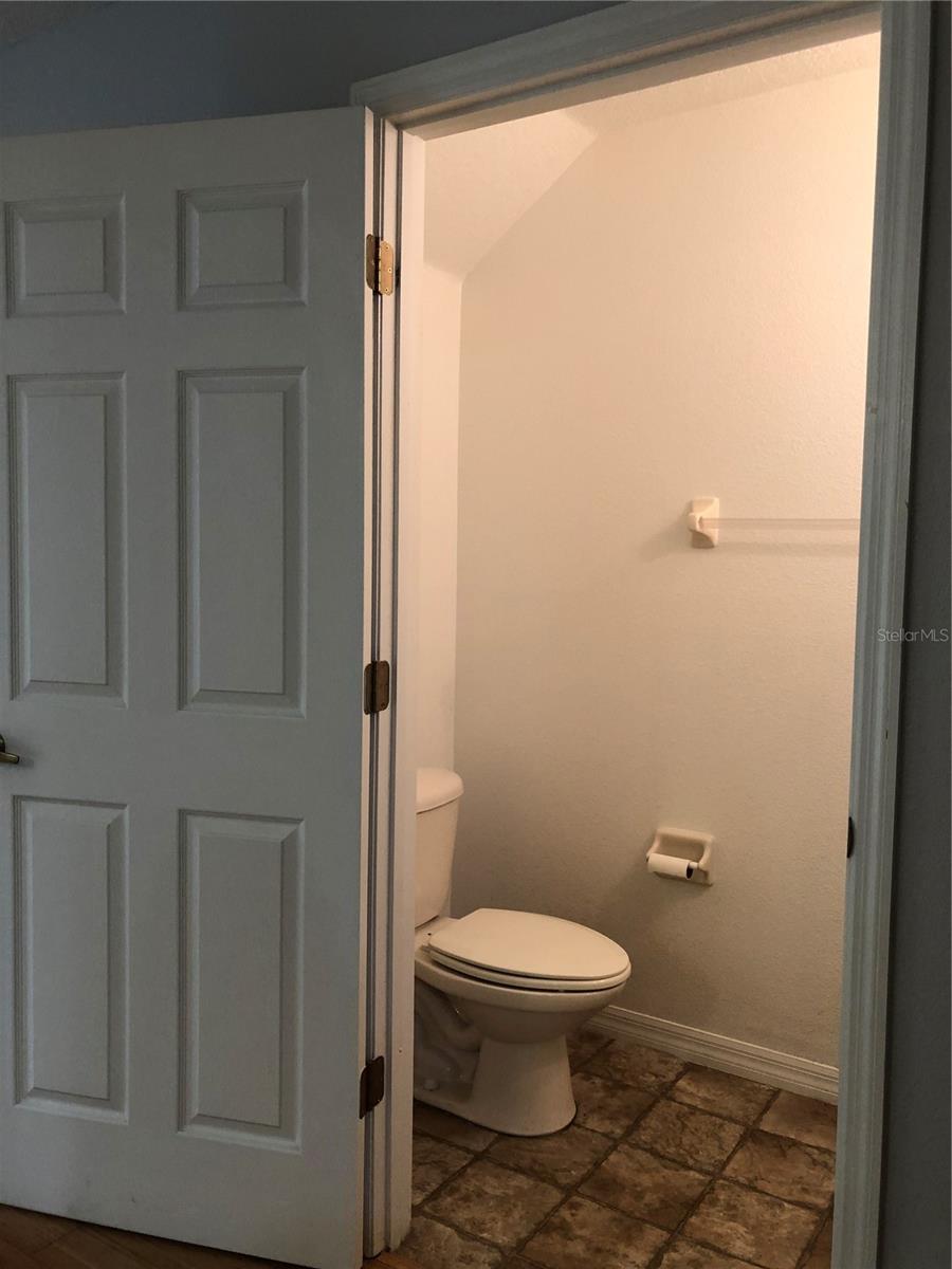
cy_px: 634
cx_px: 476
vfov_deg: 63.4
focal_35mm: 28
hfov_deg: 49.7
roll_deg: -1.8
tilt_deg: -4.6
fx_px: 1027
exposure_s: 1/20
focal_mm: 3.99
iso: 40
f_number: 1.8
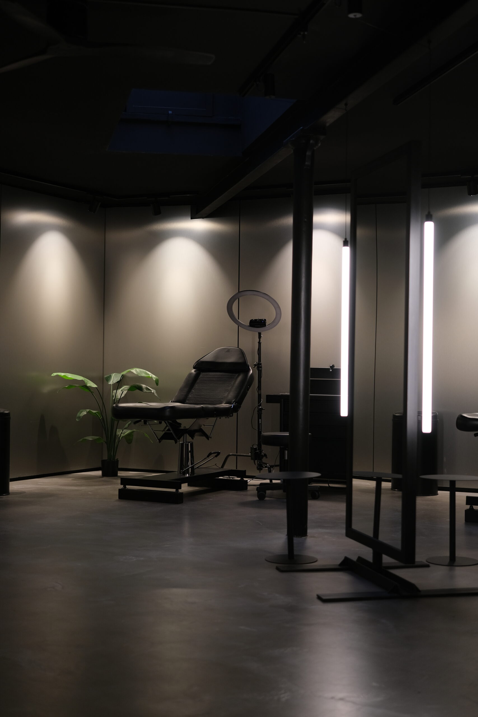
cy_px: 358
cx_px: 239
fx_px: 996
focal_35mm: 50
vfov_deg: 39.6
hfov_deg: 27.0
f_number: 1.6
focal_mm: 33
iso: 320
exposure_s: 1/140
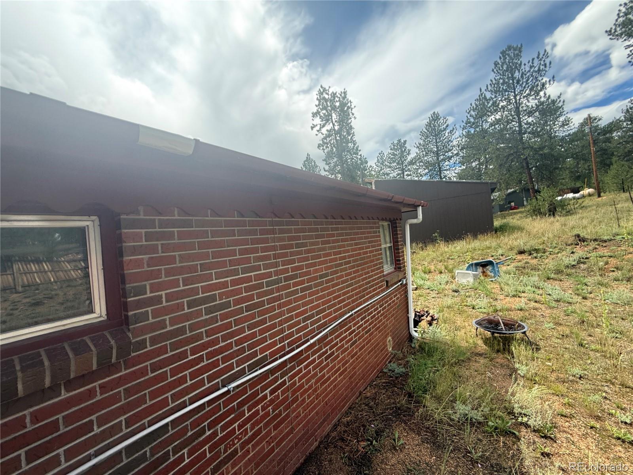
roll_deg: +3.9
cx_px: 316
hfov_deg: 102.1
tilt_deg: +1.7
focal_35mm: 14
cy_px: 238
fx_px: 256
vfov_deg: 85.7
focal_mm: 2.22
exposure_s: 1/430
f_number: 2.2
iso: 50
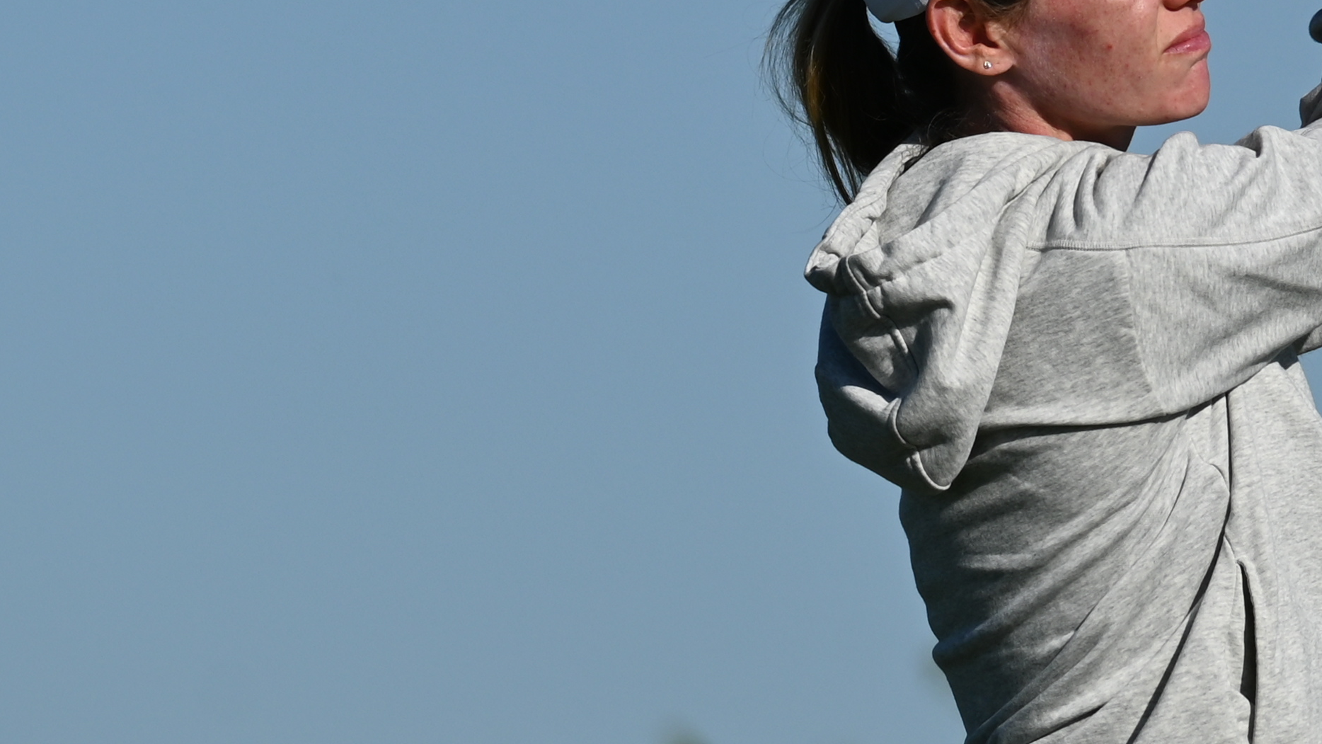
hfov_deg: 1.8
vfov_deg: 1.0
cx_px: 792
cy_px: 189
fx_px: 41051
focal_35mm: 1171
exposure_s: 1/1000
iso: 100
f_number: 8
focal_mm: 250
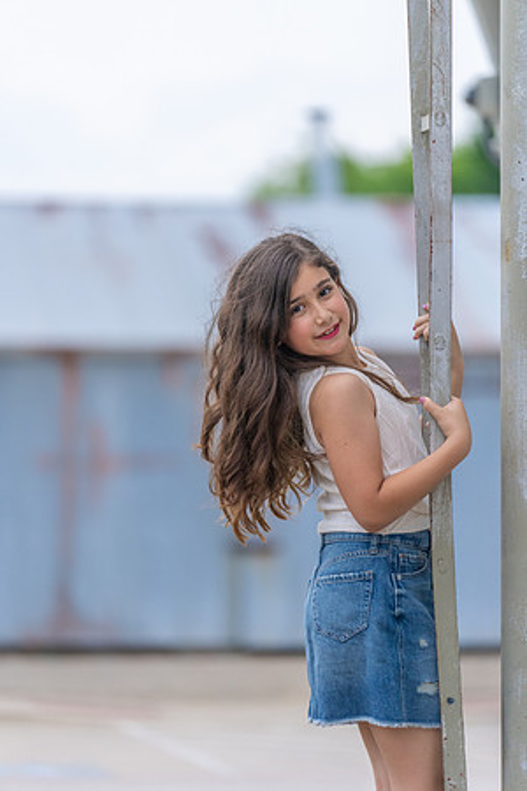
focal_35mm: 168
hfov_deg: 8.2
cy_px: 396
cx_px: 264
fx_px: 3689
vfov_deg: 12.2
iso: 1600
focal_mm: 168
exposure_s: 1/320
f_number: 2.8
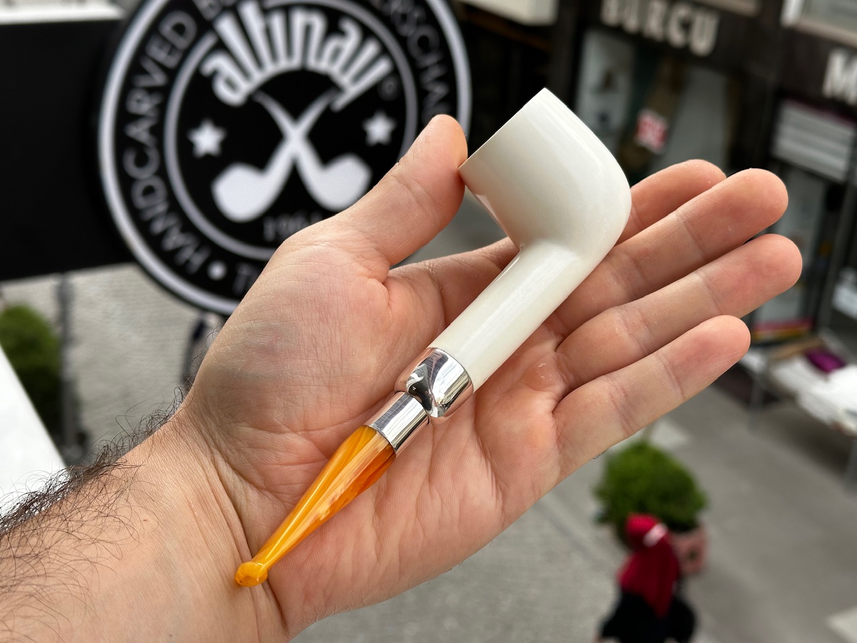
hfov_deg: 39.7
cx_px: 428
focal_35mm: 48
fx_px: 1188
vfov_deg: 30.3
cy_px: 322
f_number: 1.78
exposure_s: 1/990
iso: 64
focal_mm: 6.86
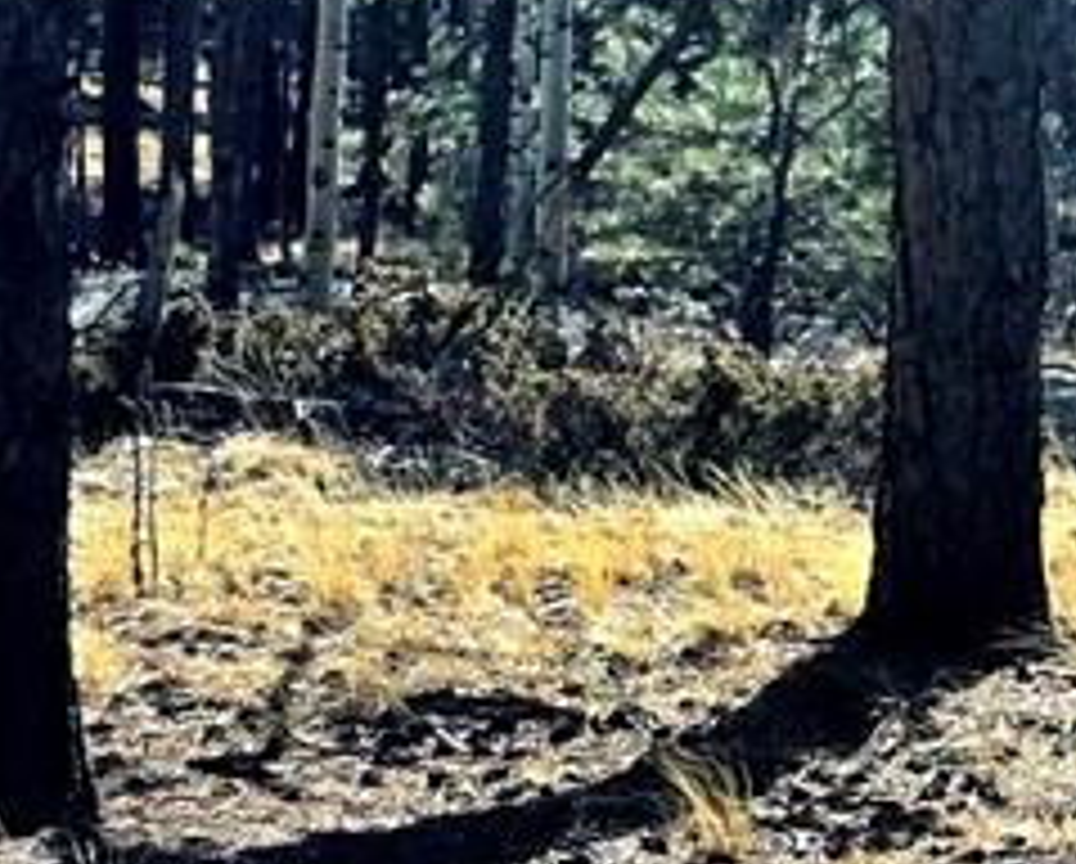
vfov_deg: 10.2
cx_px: 2733
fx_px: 4785
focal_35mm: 150
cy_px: -176
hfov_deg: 10.6
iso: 50
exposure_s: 1/10000
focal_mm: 6.3
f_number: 1.7
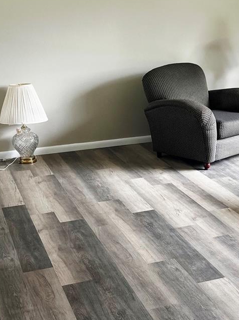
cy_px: 154
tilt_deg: -16.5
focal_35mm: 63
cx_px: 165
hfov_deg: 23.1
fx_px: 580
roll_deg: +1.9
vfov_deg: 30.7
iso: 80
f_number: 1.5
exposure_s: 1/122
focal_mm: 5.7
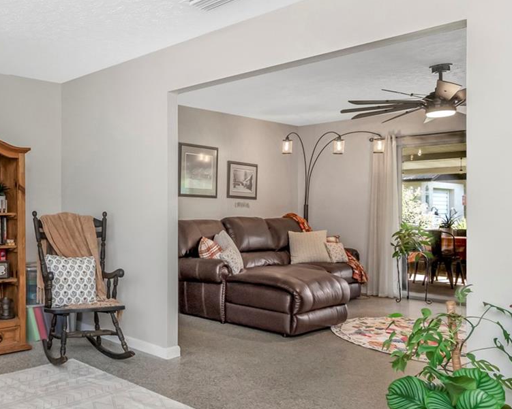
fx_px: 485
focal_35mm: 32
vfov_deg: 45.8
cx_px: 47
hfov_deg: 49.3
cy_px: 208
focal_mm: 16
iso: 1250
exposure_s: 1/60
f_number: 6.7
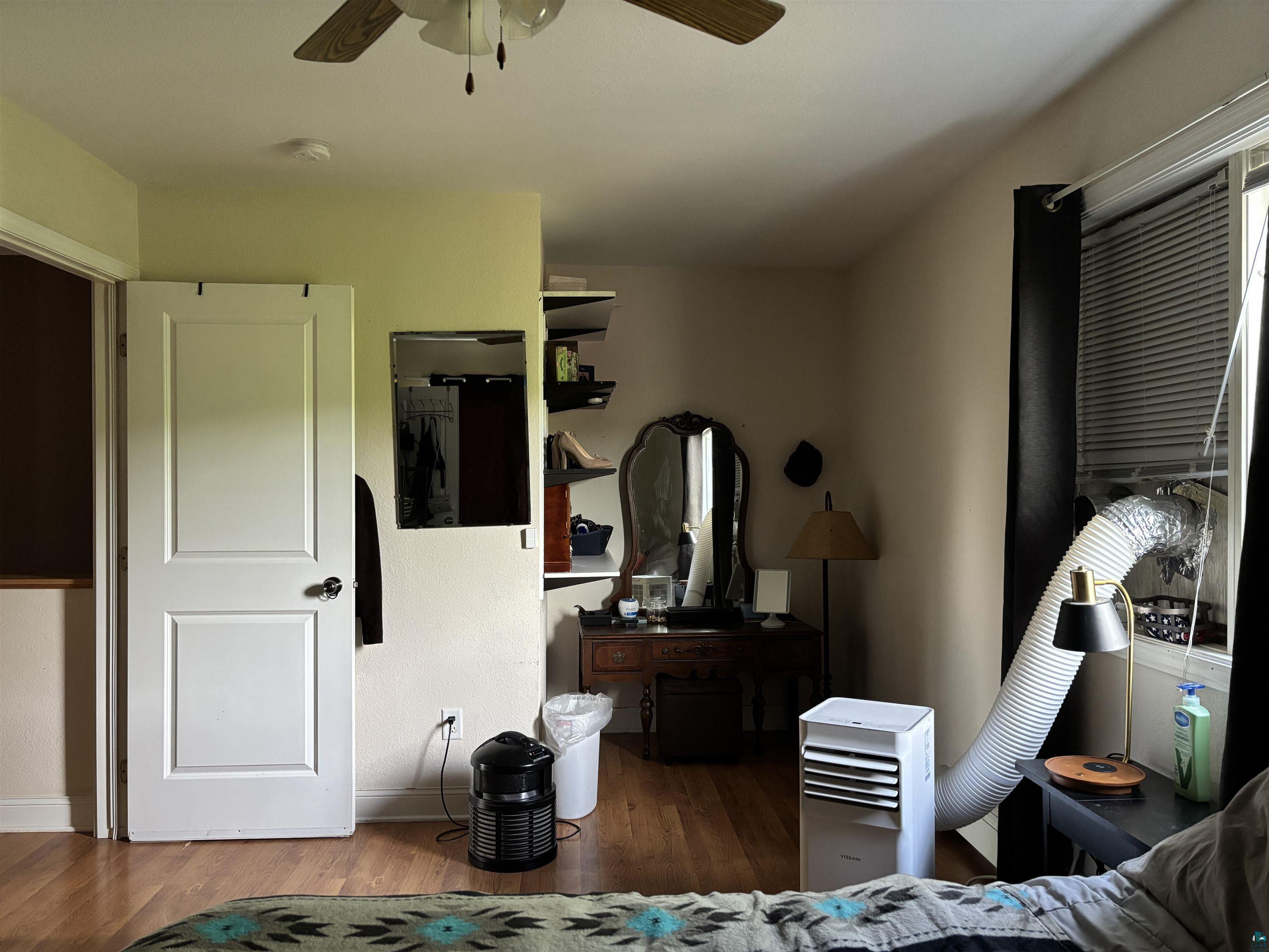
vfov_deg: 53.1
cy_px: 476
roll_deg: -0.2
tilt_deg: -0.5
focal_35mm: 26
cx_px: 634
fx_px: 953
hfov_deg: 67.3
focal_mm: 5.96
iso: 400
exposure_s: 1/60
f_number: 1.6
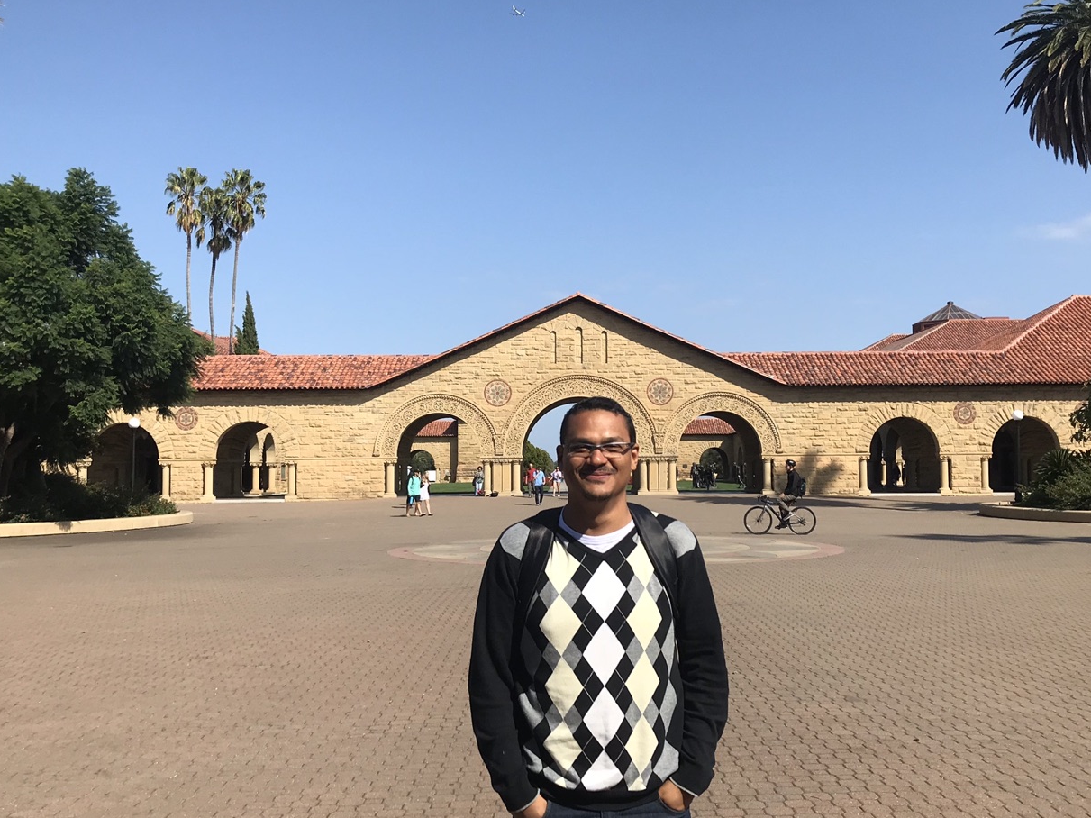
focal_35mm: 37
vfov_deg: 38.7
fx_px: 1166
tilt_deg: +3.6
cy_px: 416
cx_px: 595
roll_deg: +0.2
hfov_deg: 50.1
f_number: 1.8
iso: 20
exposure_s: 1/2591
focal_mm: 3.99
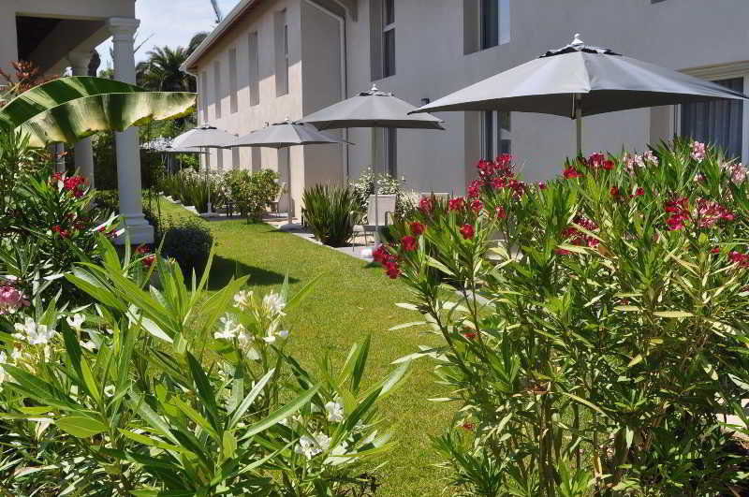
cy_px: 248
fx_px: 748
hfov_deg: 53.2
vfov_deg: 36.8
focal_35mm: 36
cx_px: 374
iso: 200
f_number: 9
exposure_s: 1/125
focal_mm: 24
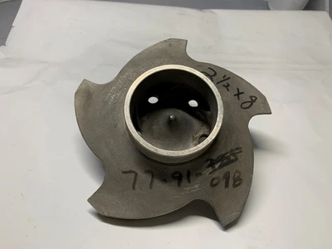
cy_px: 124
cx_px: 166
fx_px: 249
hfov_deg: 67.3
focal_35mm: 26
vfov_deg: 53.1
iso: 40
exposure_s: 1/121
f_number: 1.8
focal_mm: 4.25
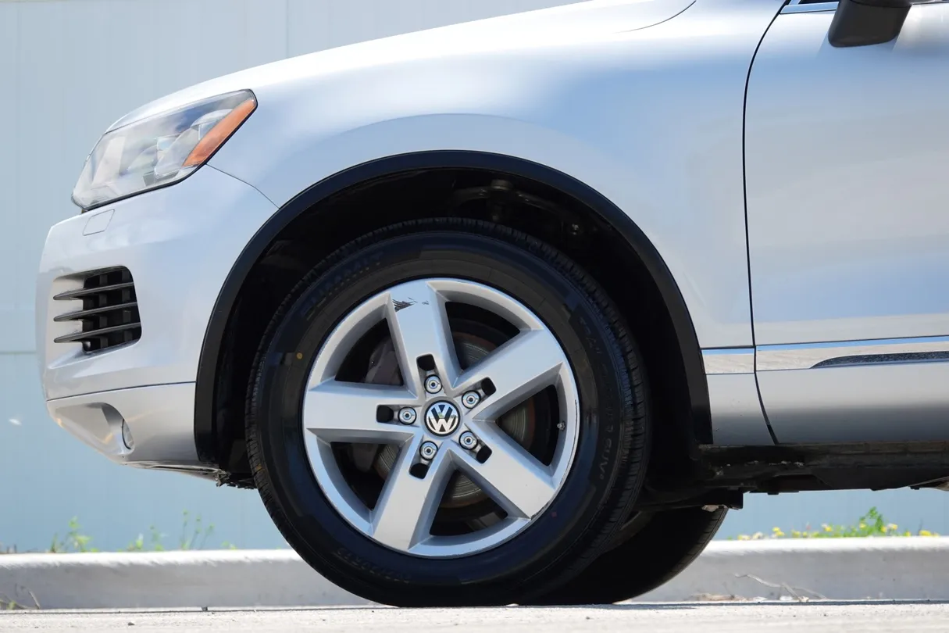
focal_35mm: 256
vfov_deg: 5.4
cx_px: 474
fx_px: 6748
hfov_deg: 8.0
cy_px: 316
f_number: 4
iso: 100
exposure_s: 1/400
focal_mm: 93.9
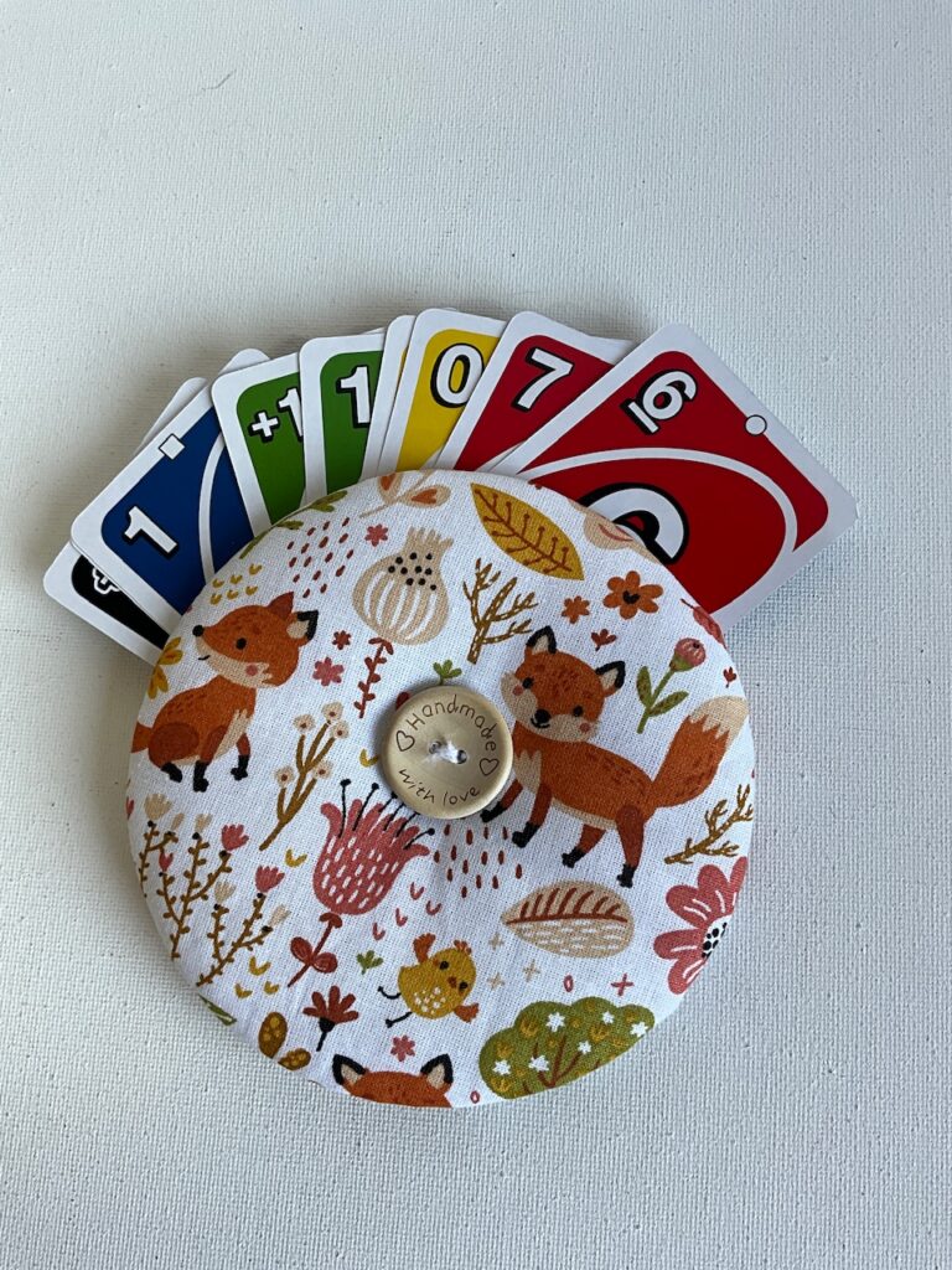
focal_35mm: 29
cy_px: 635
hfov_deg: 48.2
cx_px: 476
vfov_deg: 61.7
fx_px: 1063
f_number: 1.8
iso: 25
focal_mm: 3
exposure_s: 1/100
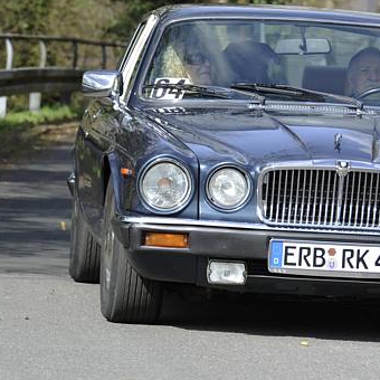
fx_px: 4347
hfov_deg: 5.0
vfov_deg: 5.0
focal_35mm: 350
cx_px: 352
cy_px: 198
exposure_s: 1/320
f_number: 8
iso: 320
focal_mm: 175
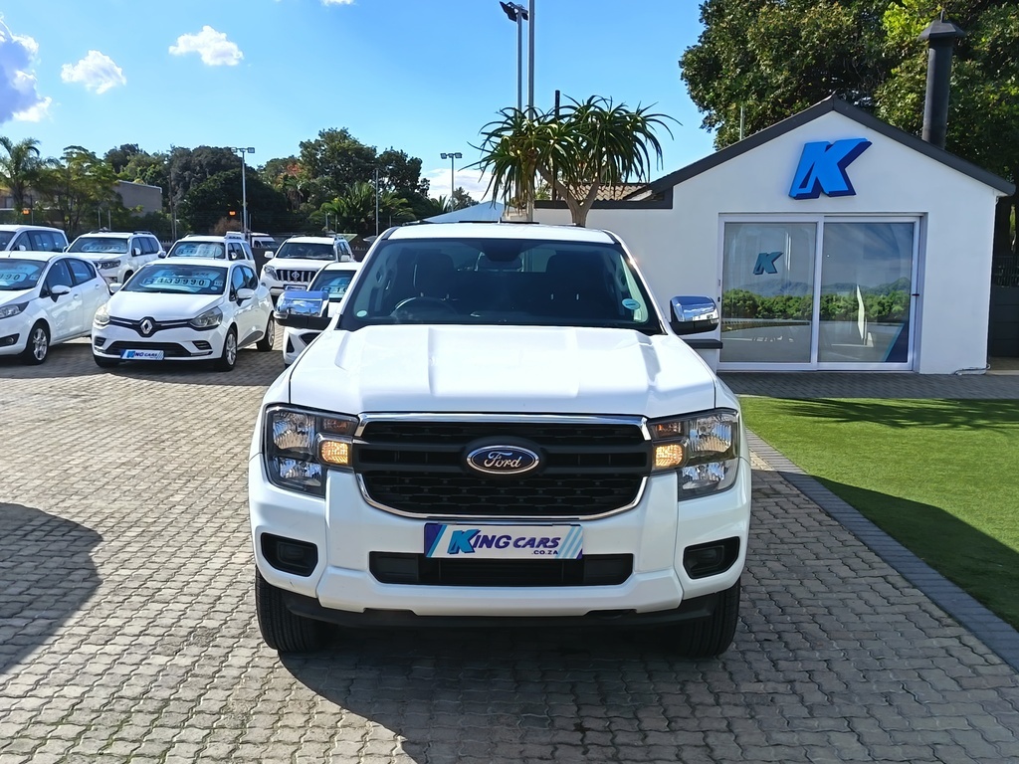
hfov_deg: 51.4
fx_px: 1060
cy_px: 382
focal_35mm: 36
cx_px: 510
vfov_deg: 39.7
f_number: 1.75
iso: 100
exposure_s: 1/710
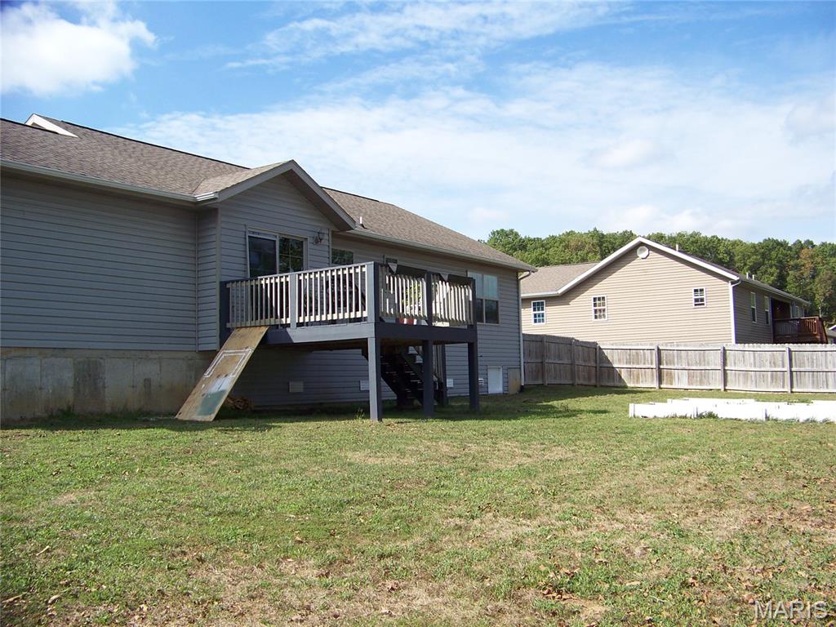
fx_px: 869
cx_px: 418
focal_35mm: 36
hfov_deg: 51.4
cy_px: 314
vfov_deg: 39.7
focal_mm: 5.85
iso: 64
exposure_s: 1/640
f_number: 2.8
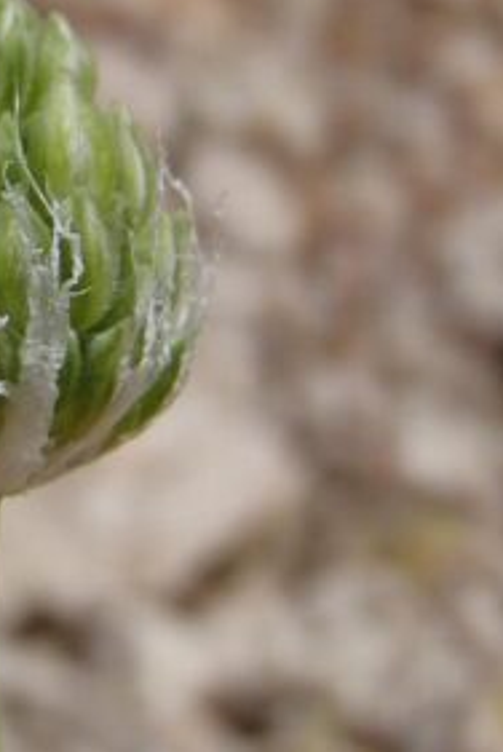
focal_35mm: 105
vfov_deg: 19.3
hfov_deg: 12.7
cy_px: 211
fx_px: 2195
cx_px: -123
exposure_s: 1/1250
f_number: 4.7
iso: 100
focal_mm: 6.64
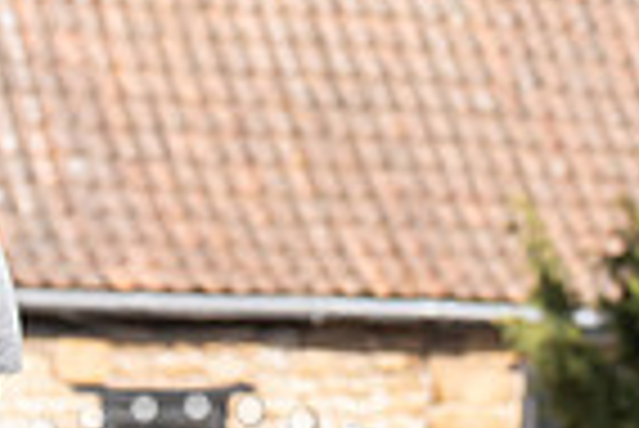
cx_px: 1227
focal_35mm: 554
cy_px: -231
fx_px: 9843
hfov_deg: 3.7
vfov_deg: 2.5
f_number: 5
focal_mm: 70
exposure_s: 1/1000
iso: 400
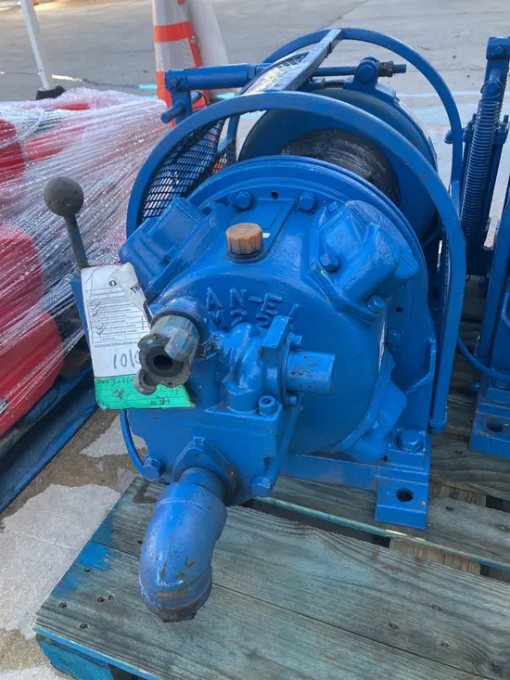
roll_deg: +3.4
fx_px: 550
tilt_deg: -34.7
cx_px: 255
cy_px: 340
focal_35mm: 28
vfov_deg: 63.4
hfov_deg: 49.8
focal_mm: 3.99
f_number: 1.8
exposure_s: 1/120
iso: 25
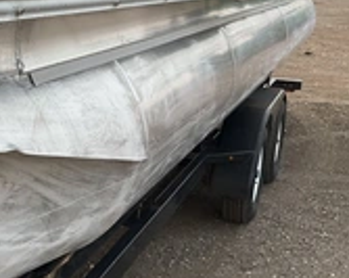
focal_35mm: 68
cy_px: 119
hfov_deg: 26.4
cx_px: -2
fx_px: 701
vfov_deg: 22.4
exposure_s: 1/869
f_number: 1.8
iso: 25
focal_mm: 3
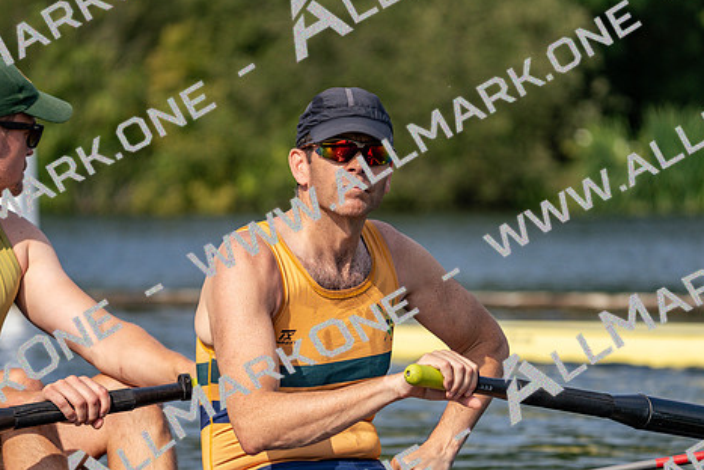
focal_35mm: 288
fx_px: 5635
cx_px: 374
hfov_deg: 7.1
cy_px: 282
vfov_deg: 4.8
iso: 200
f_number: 5.6
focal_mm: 232
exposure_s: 1/1600
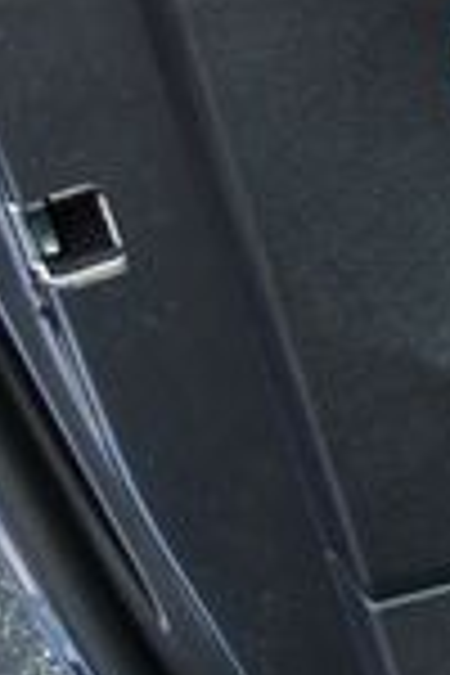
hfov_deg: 8.0
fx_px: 2887
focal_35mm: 154
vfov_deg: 13.3
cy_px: 148
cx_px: 1202
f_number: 3.5
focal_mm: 18
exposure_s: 1/250
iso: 720
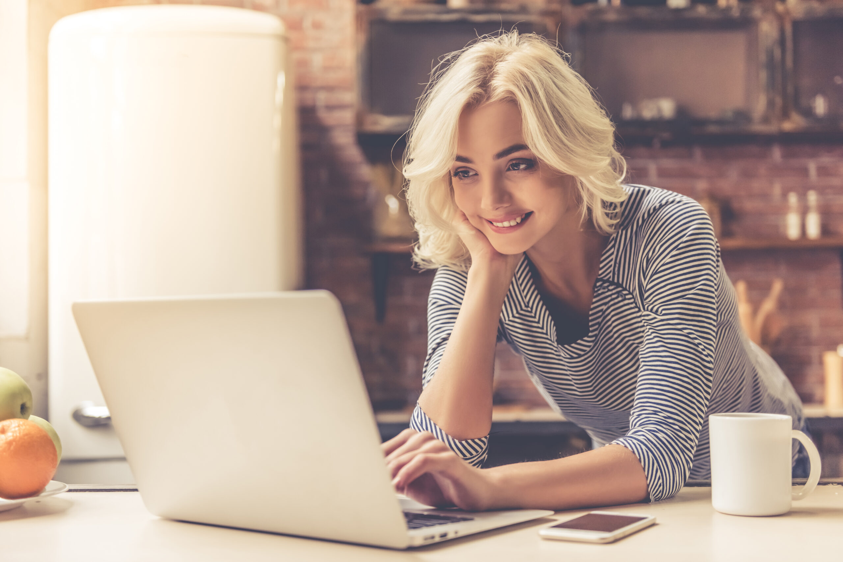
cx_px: 422
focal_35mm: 50
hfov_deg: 39.6
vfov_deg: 27.0
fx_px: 1171
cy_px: 281
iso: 1600
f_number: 2.8
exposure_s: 1/100
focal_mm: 50
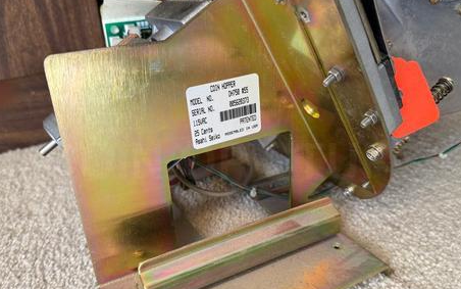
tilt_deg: -25.3
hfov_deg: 62.9
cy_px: 160
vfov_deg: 41.8
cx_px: 233
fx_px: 377
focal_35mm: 30
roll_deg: +3.9
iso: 200
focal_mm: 6.76
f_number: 1.78
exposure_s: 1/94
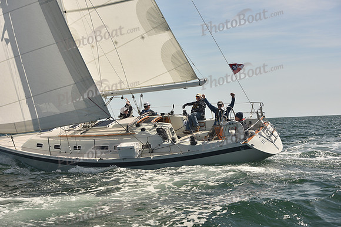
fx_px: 663
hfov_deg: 28.8
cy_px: 114
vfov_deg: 19.5
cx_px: 170
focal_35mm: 70
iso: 250
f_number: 8
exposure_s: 1/640
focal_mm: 70
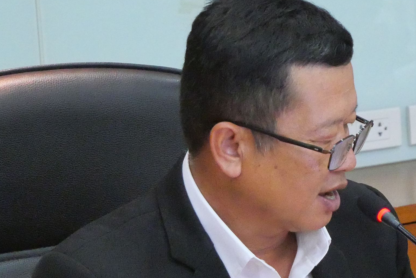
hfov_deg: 7.9
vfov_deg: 5.3
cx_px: 349
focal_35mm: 261
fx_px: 3018
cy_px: 254
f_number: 5.6
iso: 6400
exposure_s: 1/80
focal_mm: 52
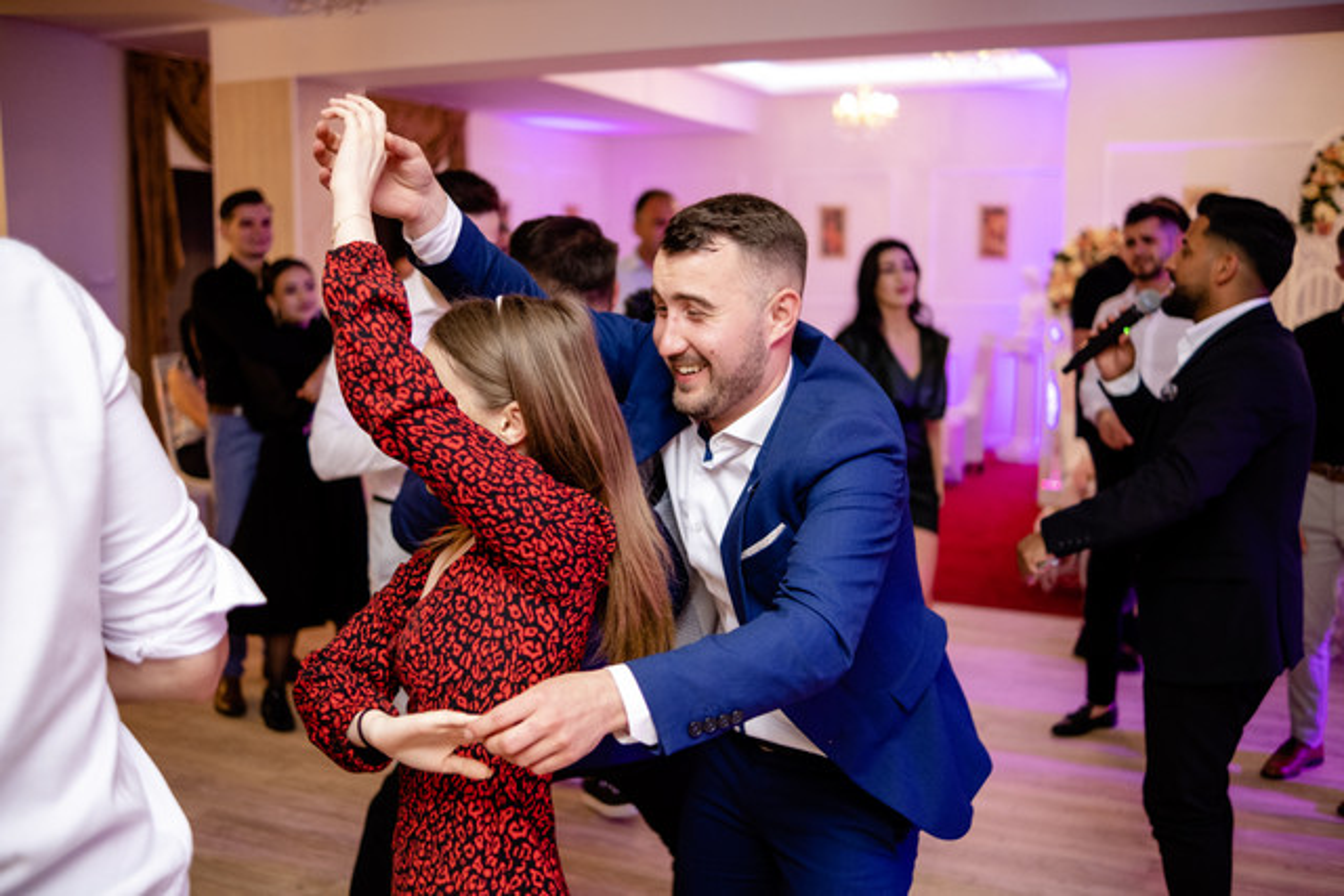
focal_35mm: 35
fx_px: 1307
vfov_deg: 37.9
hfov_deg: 54.4
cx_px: 672
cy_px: 448
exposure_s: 1/200
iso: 640
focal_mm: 23
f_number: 1.4
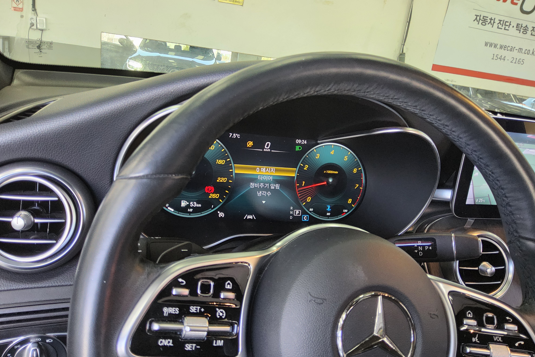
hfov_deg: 67.4
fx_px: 401
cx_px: 266
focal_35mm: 27
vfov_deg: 47.9
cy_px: 183
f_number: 2
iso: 250
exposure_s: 1/120
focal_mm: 3.08
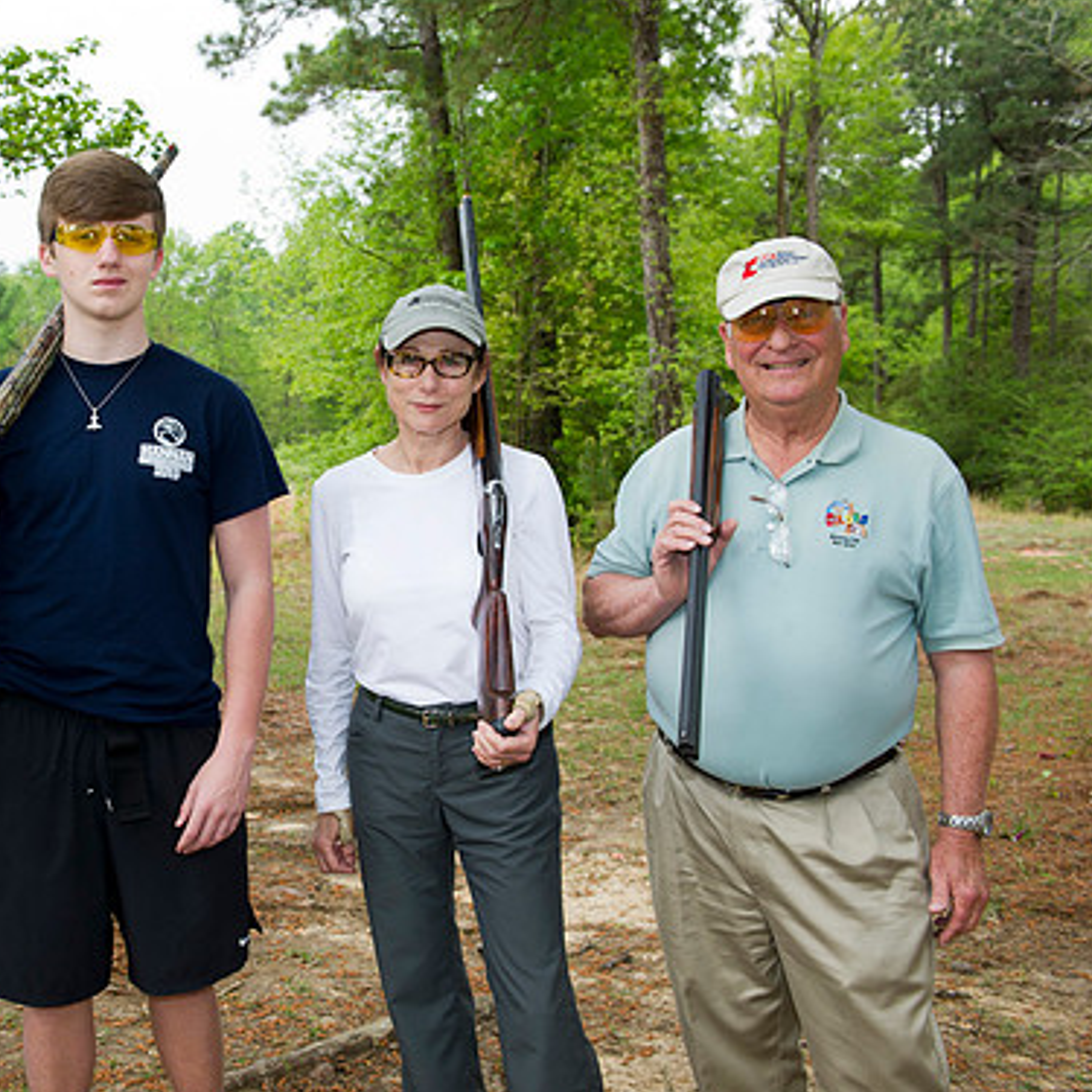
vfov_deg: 40.0
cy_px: 550
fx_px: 1499
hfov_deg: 38.9
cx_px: 262
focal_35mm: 42
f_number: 6.3
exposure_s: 1/200
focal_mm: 32
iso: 400
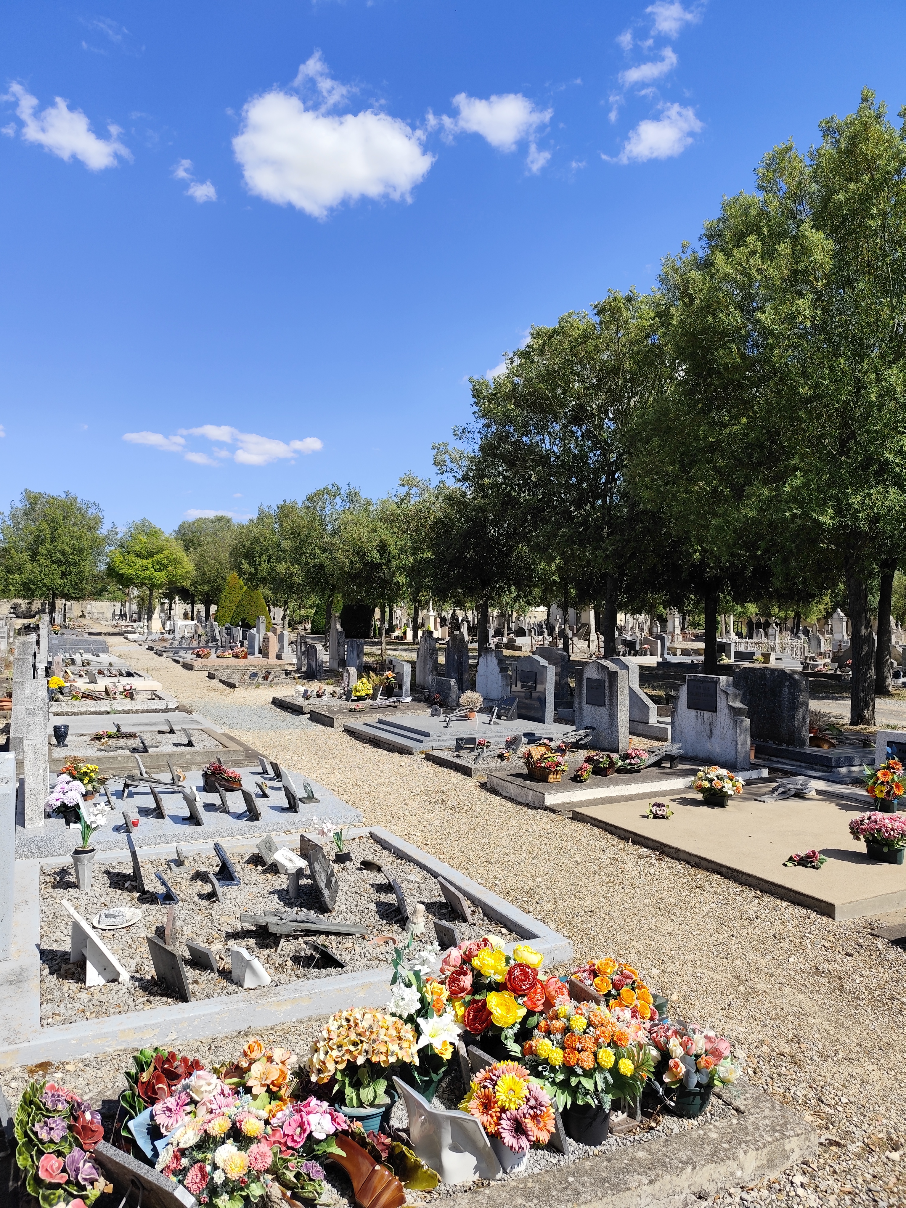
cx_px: 453
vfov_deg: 73.9
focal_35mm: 23
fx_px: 803
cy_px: 604
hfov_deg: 58.9
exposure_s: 1/1057
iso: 50
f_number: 1.65
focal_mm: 6.14
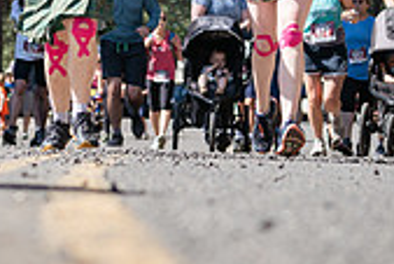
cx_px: 33
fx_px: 2782
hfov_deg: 8.1
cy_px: -141
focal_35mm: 254
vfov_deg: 5.4
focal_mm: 74
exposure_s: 1/500
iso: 100
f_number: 4
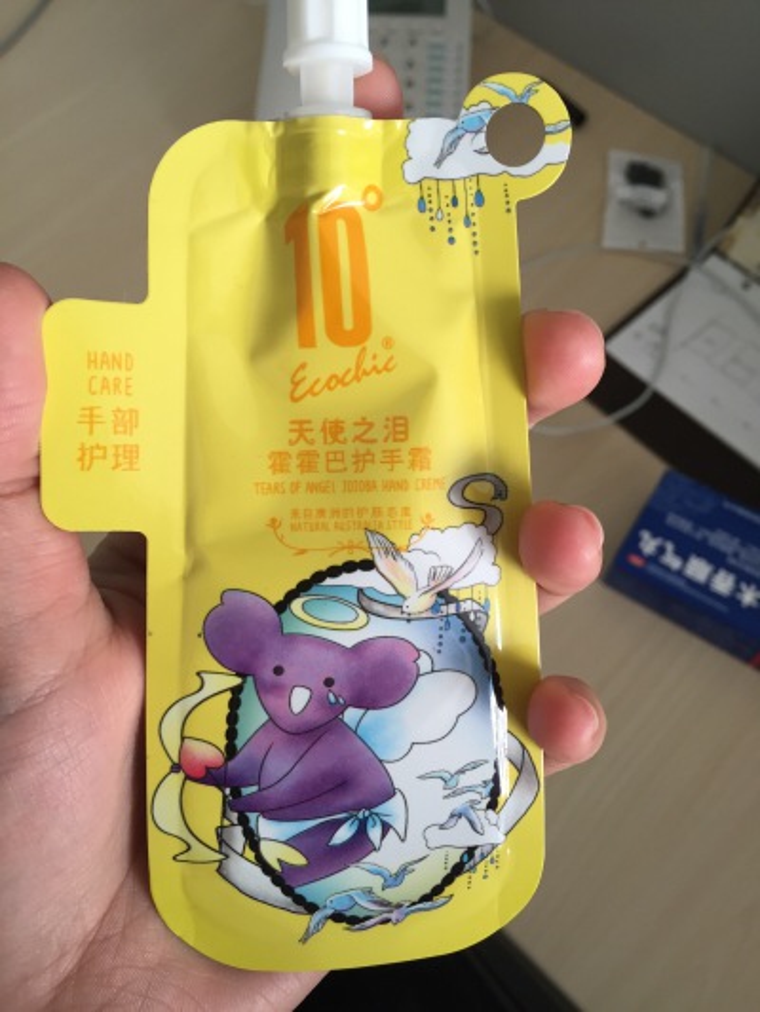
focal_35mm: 29
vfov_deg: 61.6
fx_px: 849
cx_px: 380
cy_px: 506
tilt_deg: -61.8
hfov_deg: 48.2
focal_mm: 4.15
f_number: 2.2
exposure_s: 1/33
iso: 32
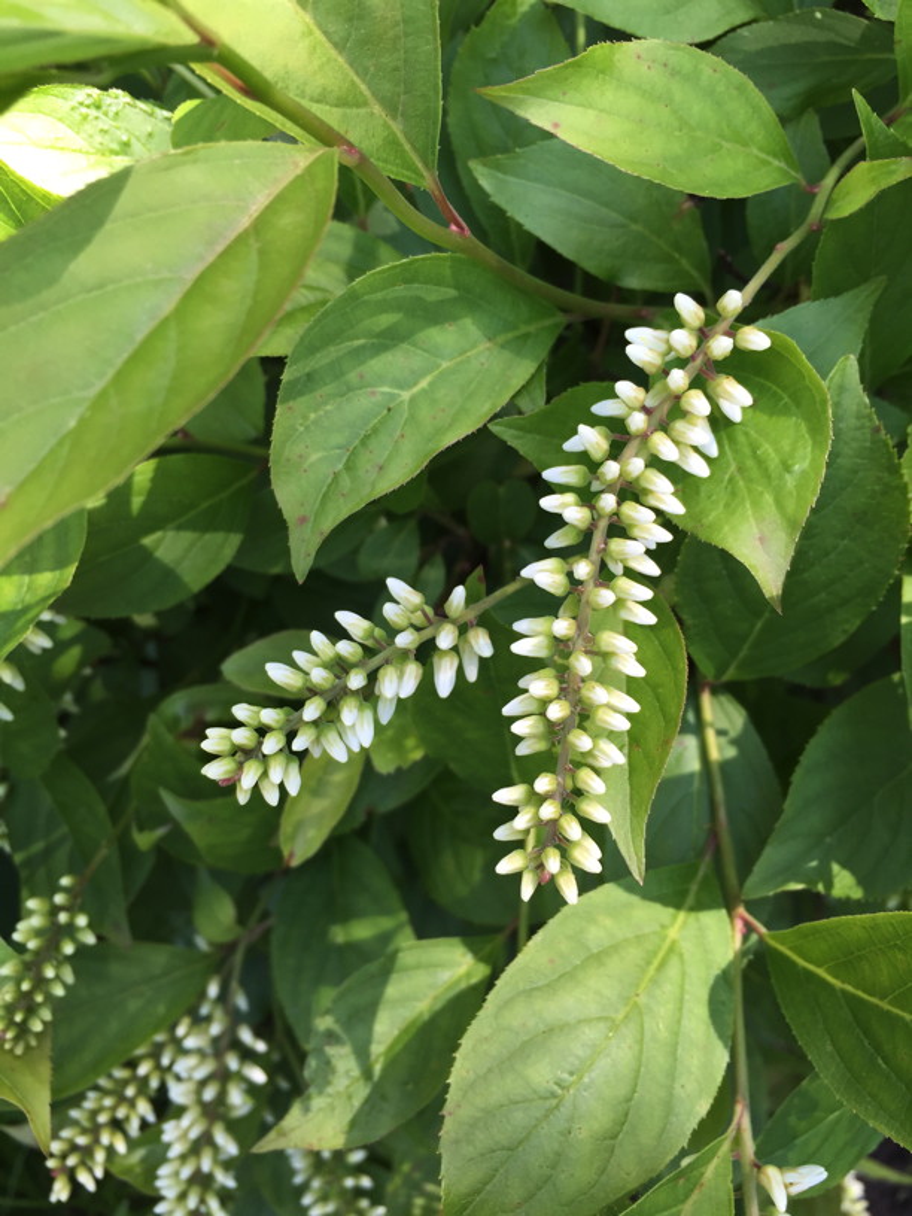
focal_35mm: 29
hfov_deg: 48.2
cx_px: 456
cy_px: 608
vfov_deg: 61.7
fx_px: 1019
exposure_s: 1/120
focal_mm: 4.15
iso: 32
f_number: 2.2
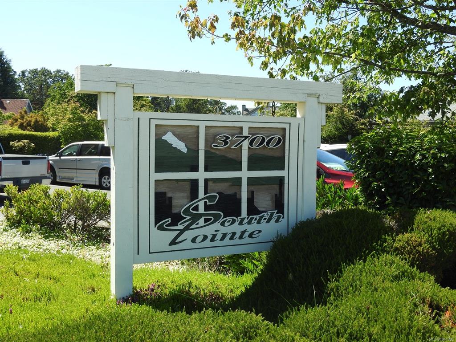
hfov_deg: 46.8
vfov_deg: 36.0
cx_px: 228
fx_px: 527
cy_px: 171
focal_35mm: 40
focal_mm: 7.2
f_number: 3.8
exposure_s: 1/500
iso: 100
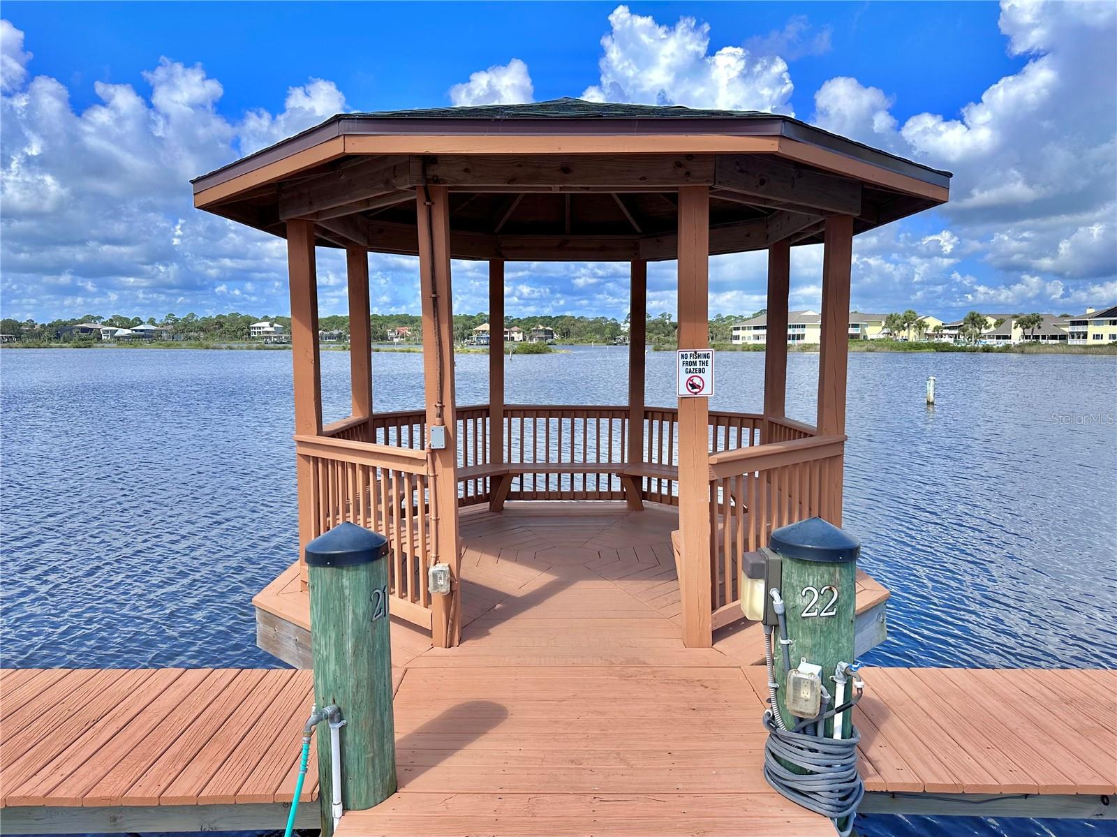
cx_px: 558
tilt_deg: -5.3
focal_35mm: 24
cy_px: 418
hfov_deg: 71.6
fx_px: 774
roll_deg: +0.3
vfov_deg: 56.8
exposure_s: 1/4545
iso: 80
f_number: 1.78
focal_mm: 6.86
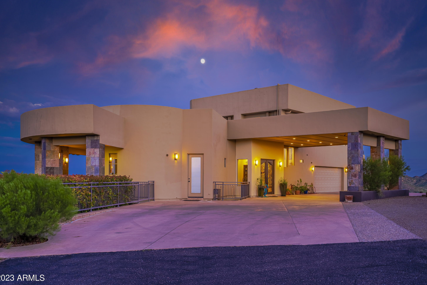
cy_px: 144
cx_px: 215
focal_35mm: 33
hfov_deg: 57.2
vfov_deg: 40.0
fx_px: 391
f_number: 5
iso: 100
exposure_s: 1/160
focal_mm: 32
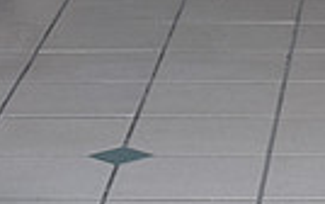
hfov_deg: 6.6
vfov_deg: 4.1
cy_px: -294
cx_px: 361
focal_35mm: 314
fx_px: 2784
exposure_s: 1/160
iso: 1250
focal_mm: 92
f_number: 5.6
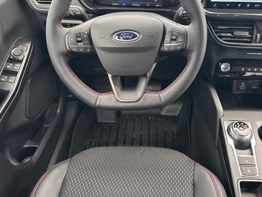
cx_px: 152
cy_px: 68
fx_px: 272
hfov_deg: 51.1
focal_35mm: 36
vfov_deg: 39.2
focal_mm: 6.86
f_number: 1.78
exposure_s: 1/145
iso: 100
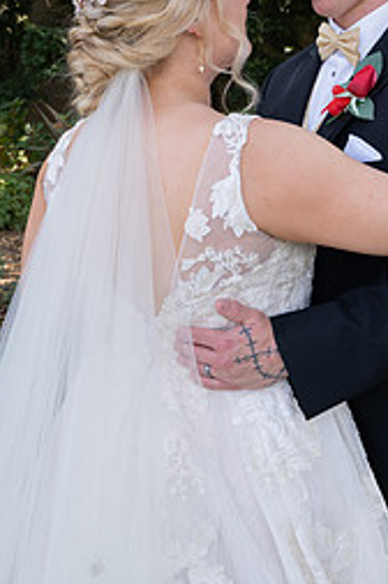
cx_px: 252
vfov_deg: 34.9
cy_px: 224
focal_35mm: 57
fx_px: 924
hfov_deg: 23.6
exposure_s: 1/125
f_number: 9
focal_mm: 32
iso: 500
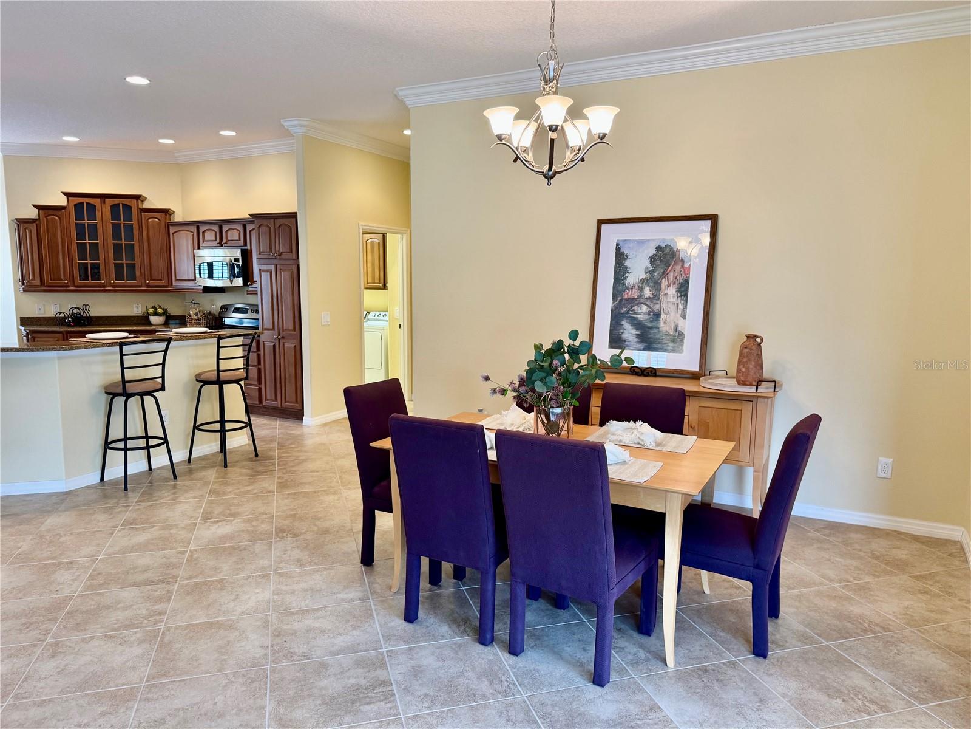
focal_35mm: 24
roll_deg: -0.3
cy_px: 364
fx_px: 673
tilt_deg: -8.7
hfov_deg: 71.6
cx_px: 486
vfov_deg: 56.8
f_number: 1.78
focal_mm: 6.76
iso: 160
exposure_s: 1/60
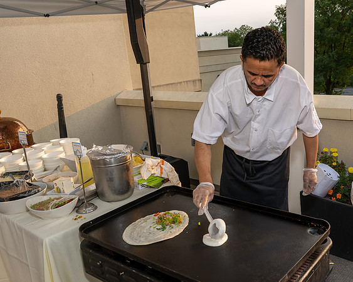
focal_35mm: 35
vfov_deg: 42.0
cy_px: 138
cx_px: 234
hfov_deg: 50.4
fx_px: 368
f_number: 7.1
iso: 320
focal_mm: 26.5
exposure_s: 1/250
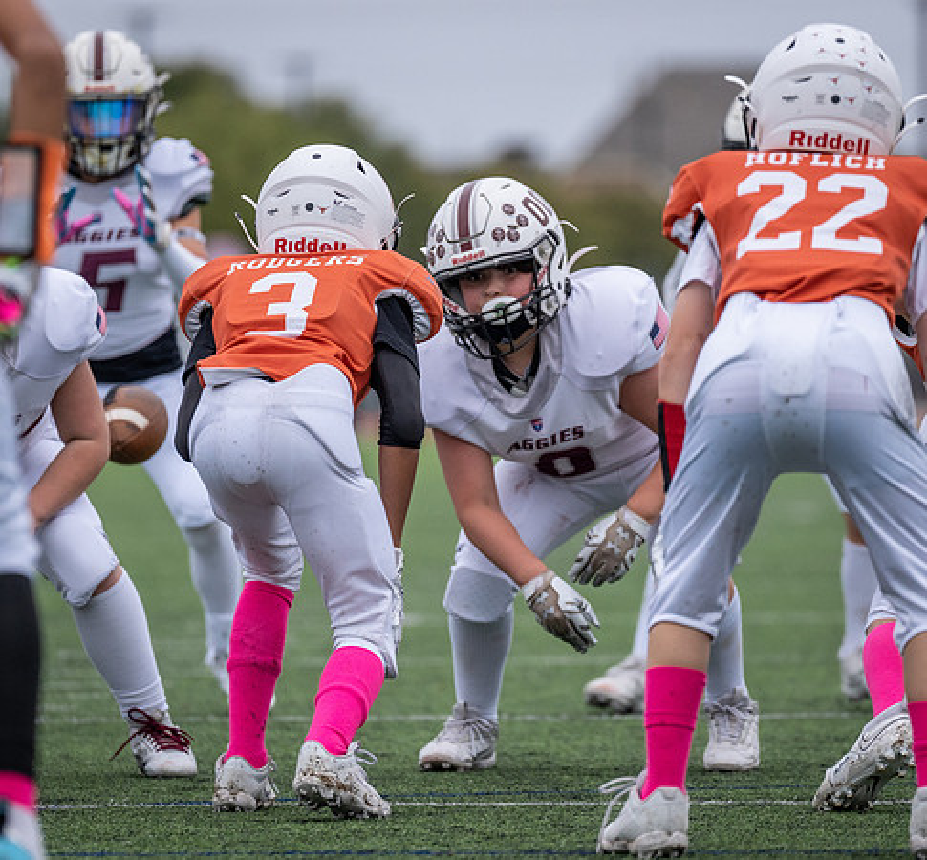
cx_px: 536
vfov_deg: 4.4
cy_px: 407
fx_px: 11083
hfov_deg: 4.8
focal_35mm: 379
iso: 640
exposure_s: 1/1250
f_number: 2.8
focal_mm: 200
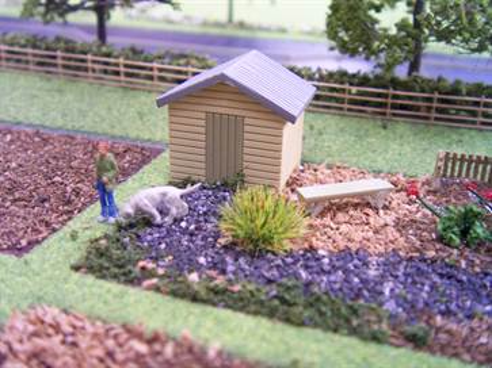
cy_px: 184
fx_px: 554
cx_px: 246
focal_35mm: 39
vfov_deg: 36.8
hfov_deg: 47.9
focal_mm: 6.4
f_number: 3.9
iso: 160
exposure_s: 1/10
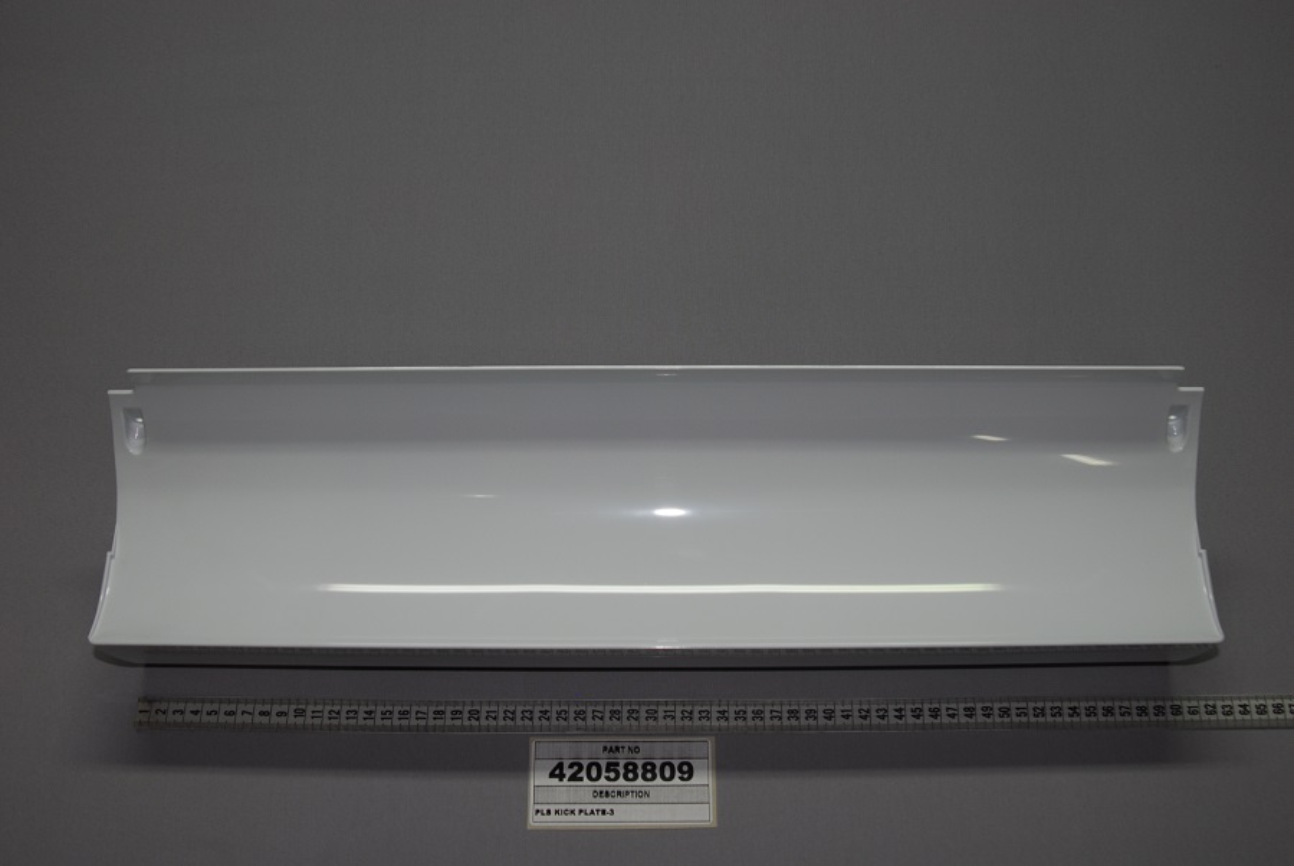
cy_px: 433
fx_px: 1295
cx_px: 647
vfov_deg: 37.0
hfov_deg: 53.1
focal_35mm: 36
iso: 200
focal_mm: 24
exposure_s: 1/80
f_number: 3.5
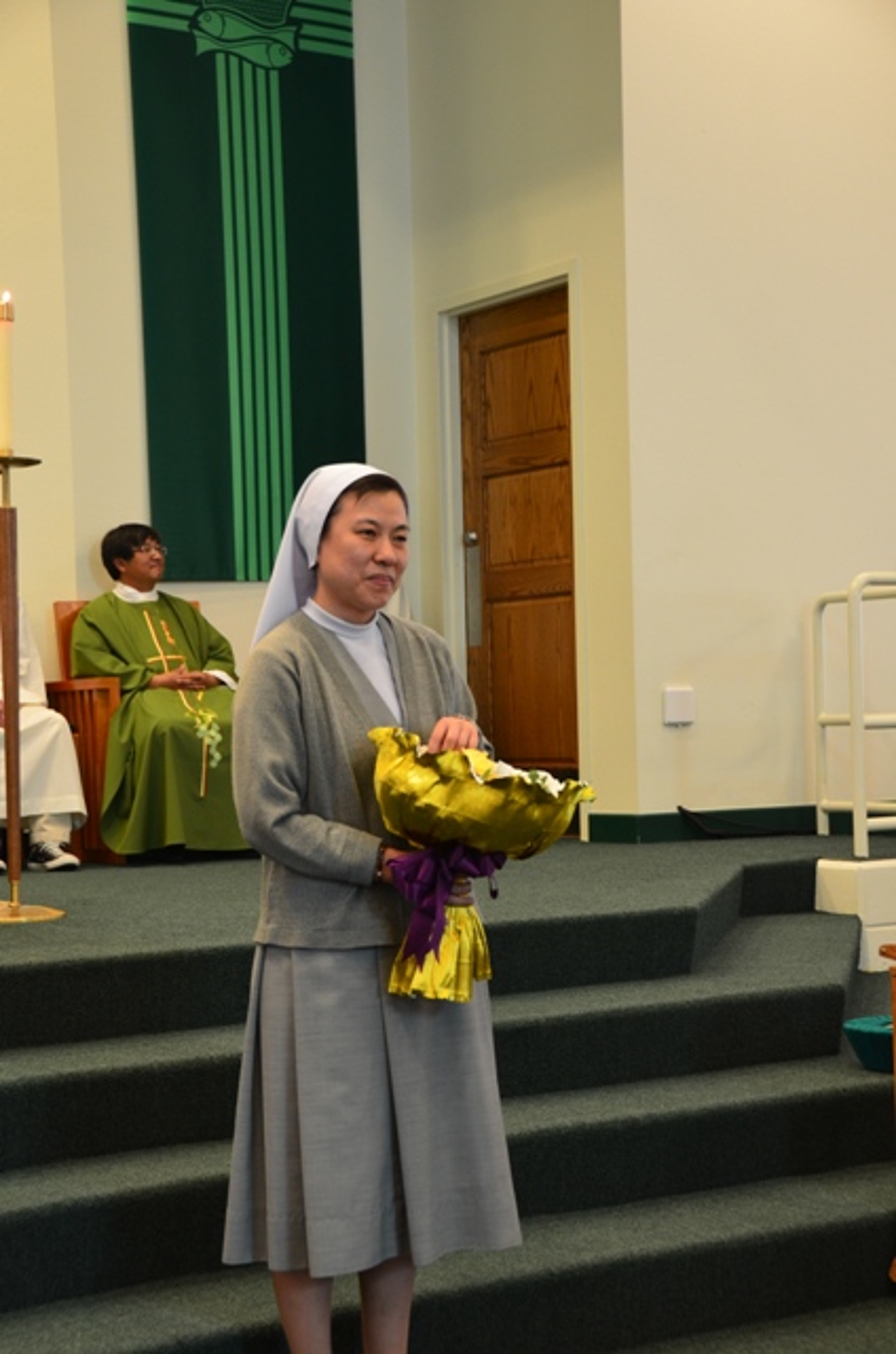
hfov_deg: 21.5
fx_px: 2362
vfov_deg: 32.0
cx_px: 448
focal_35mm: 63
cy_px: 677
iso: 800
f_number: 6.3
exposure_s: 1/15
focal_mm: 42
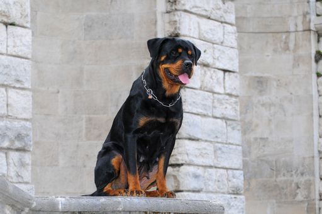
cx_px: 161
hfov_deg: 18.2
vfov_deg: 12.1
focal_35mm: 112
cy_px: 107
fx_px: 1005
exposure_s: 1/250
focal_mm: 75
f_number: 8
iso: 640
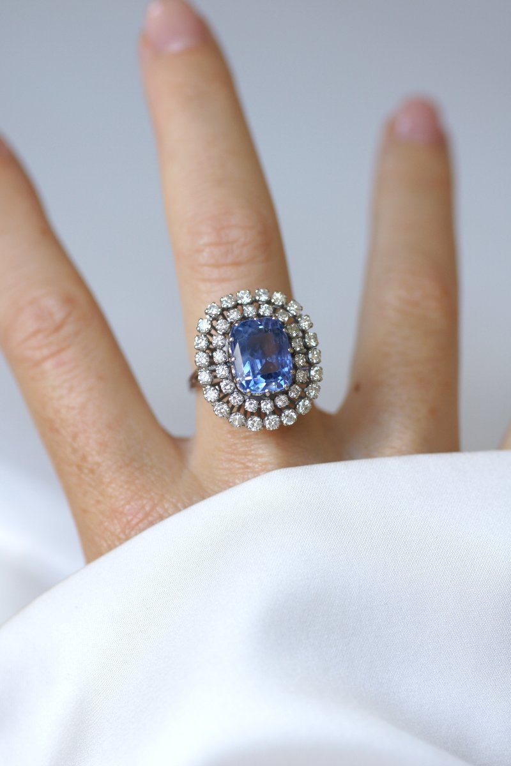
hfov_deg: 13.0
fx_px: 2235
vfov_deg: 19.5
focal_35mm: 105
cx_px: 256
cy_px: 383
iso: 200
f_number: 3.2
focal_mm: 70
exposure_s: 1/125
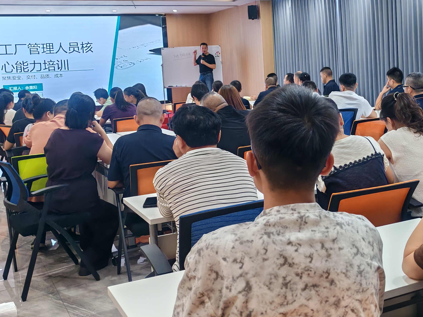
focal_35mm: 50
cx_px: 317
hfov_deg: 37.3
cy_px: 131
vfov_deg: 29.1
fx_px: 611
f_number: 1.95
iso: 160
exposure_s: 1/100
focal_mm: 5.52
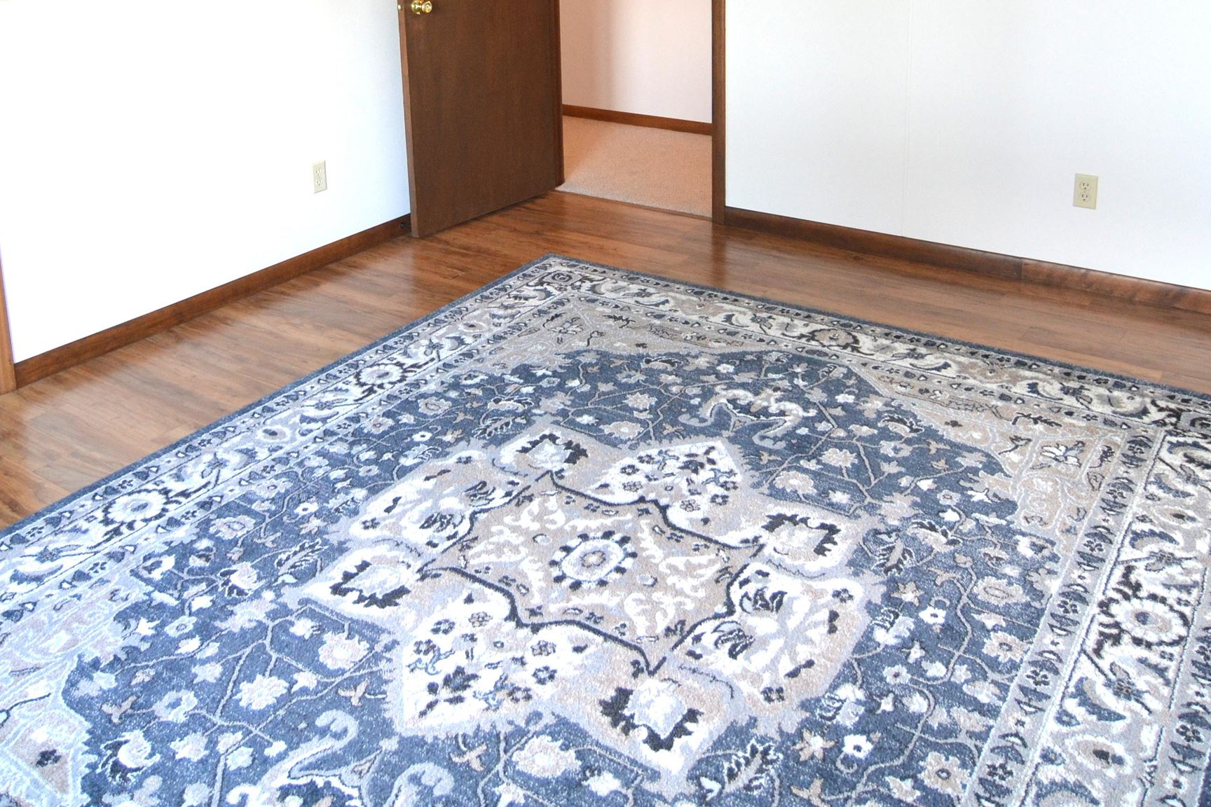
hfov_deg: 58.6
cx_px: 549
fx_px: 1076
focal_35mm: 32
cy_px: 95
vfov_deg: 38.5
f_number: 4
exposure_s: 1/60
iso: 560
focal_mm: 12
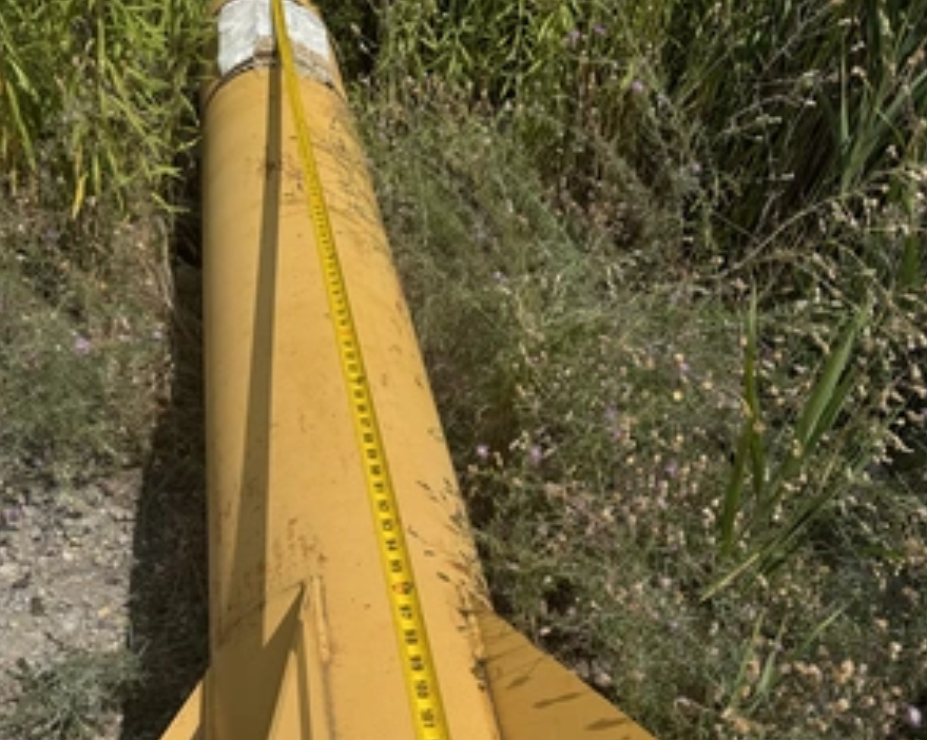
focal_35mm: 32
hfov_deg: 55.7
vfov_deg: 42.9
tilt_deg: -47.6
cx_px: 468
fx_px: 877
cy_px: 626
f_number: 1.78
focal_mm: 6.76
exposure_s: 1/7937
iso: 80
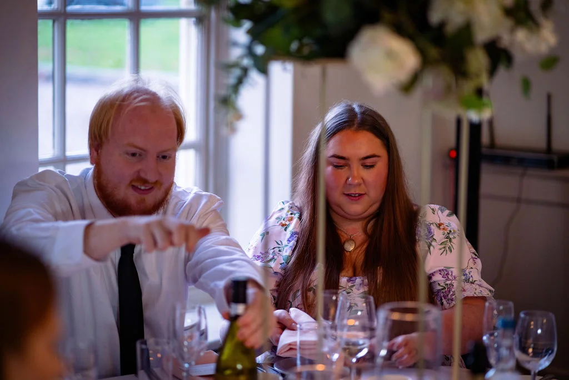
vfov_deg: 16.1
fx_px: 1344
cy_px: 190
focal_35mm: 85
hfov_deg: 23.9
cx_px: 284
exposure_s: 1/200
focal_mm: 85
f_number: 1.8
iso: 1250
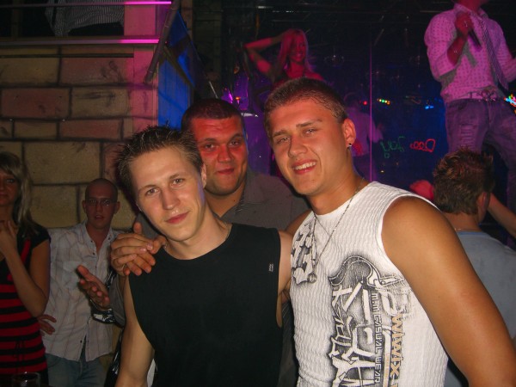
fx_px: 566
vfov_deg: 37.7
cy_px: 194
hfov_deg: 49.0
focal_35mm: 38
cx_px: 258
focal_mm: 7.9
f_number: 2.8
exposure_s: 1/60
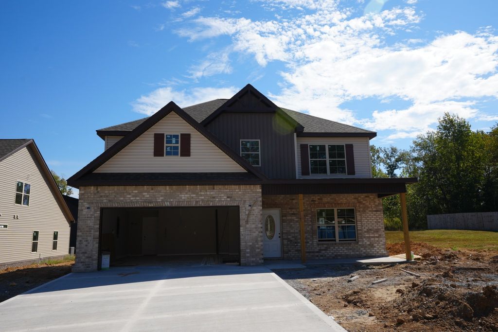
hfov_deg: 67.4
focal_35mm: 27
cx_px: 249
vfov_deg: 47.9
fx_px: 374
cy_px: 166
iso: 100
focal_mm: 18
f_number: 9.5
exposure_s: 1/200
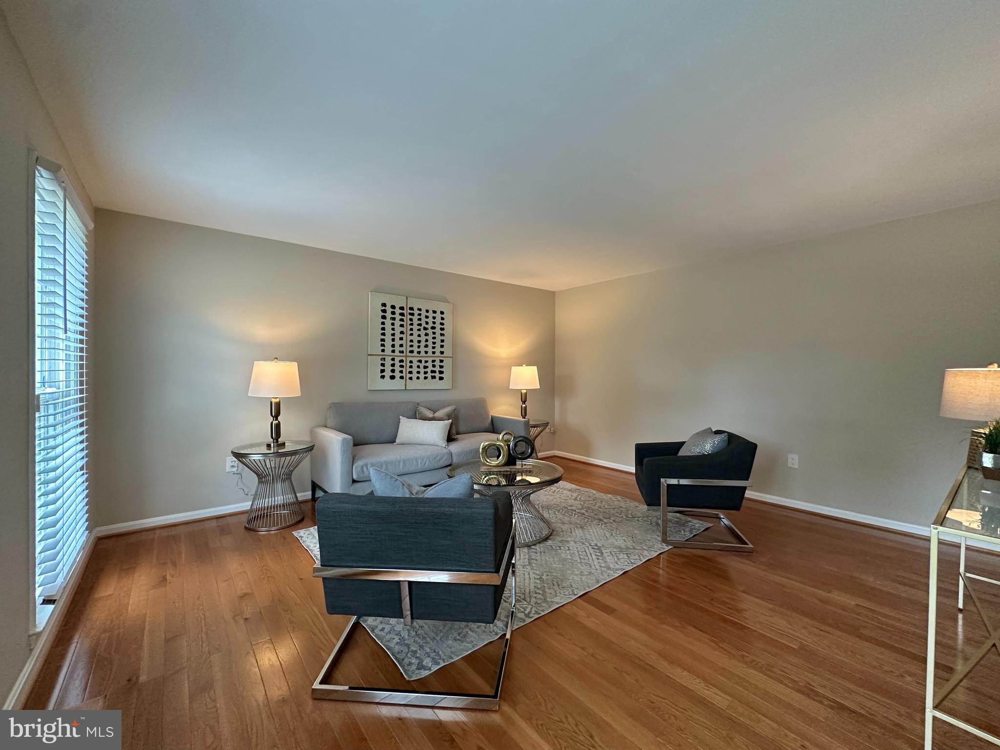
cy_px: 375
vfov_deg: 85.7
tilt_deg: +0.2
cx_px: 500
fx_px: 404
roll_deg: -1.3
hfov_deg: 102.1
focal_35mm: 14
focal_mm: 2.22
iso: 320
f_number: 2.2
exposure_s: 1/120
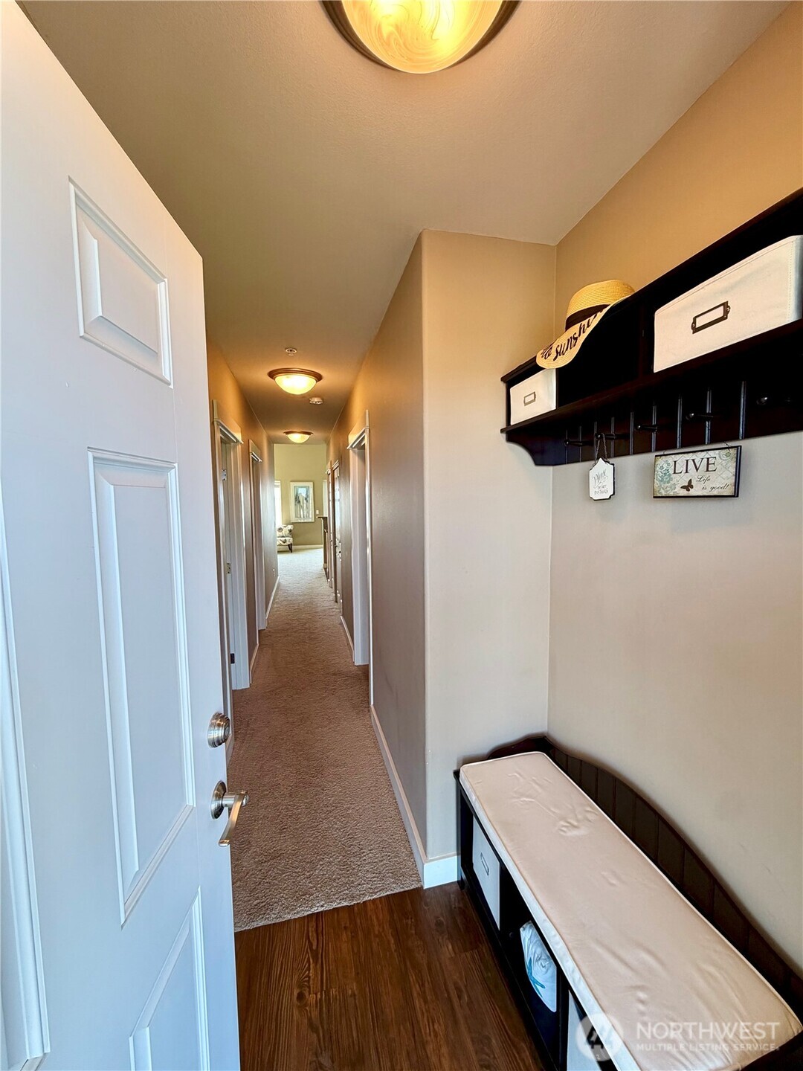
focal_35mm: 14
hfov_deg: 85.7
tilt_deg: -5.1
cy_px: 536
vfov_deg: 102.1
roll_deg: +0.5
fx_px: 433
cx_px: 402
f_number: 2.2
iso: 125
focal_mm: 2.22
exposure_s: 1/120
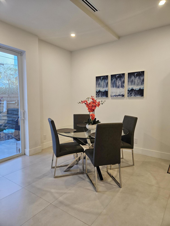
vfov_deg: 73.9
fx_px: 151
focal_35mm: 23
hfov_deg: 58.9
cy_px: 113
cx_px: 85
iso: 200
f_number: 1.8
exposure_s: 1/120
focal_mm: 5.4
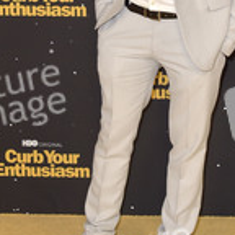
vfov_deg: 16.5
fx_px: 799
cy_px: 23
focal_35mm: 104
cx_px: 161
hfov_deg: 16.7
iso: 320
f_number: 7.1
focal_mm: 44
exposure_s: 1/250
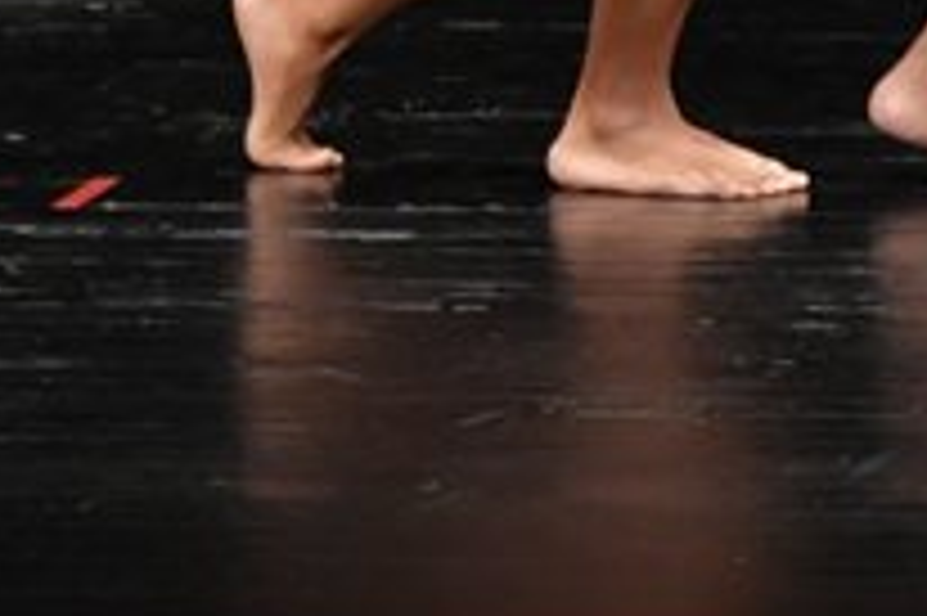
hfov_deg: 2.1
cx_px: 1096
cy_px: -477
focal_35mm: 961
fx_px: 24725
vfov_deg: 1.4
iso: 2500
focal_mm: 170
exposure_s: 1/400
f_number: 5.6
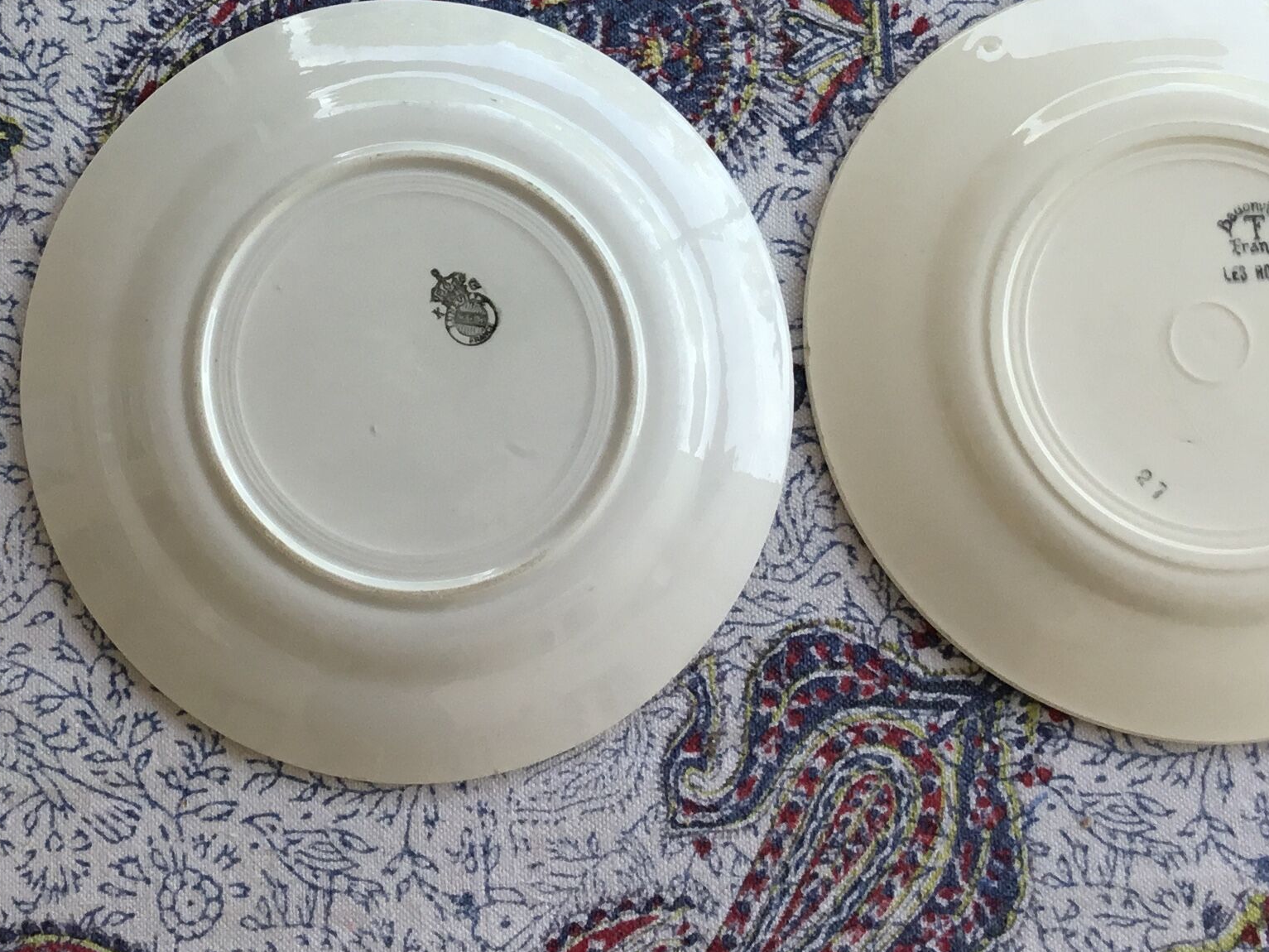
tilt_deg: -78.8
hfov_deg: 29.0
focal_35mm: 66
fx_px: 2420
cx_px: 332
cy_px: 79
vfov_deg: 21.7
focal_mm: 3.3
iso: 25
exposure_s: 1/114
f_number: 2.4
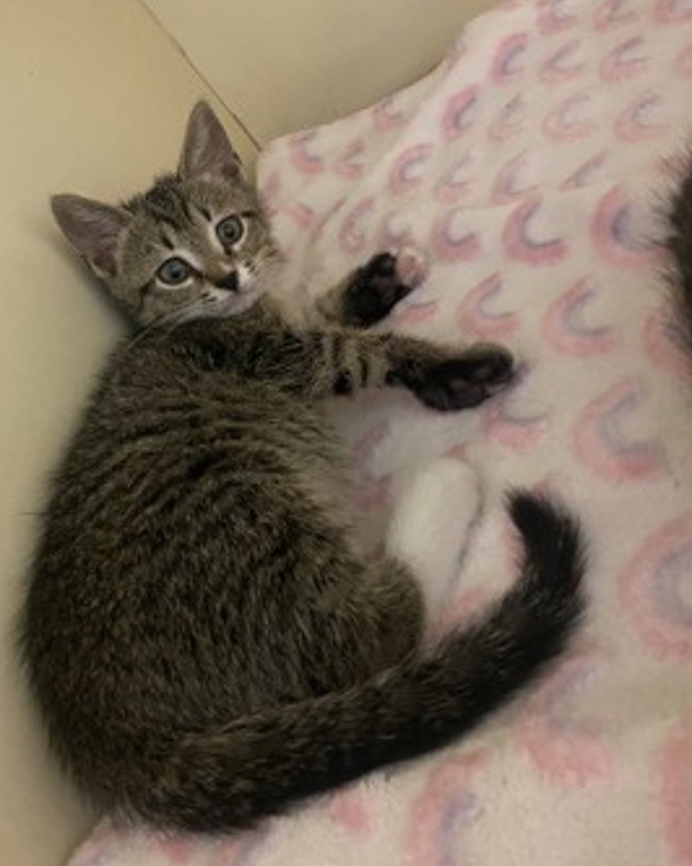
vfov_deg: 55.5
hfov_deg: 45.6
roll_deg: +42.9
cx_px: 287
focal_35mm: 32
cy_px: 377
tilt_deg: -29.9
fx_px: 820
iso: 800
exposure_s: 1/30
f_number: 1.8
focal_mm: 4.25
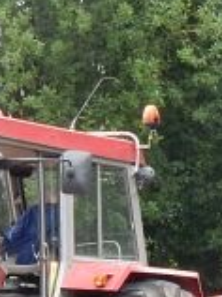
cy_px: 370
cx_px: 258
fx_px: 1869
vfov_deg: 9.0
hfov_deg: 6.8
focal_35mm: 218
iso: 220
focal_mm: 7.6
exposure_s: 1/30
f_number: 4.2
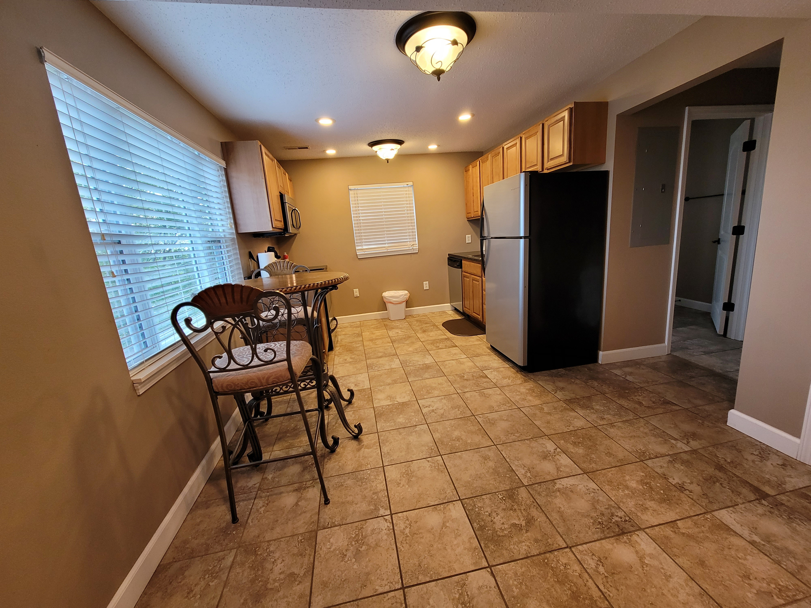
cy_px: 304
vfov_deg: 89.9
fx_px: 305
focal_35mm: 13
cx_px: 406
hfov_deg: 106.2
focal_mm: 2.2
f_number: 2.2
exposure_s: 1/60
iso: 200
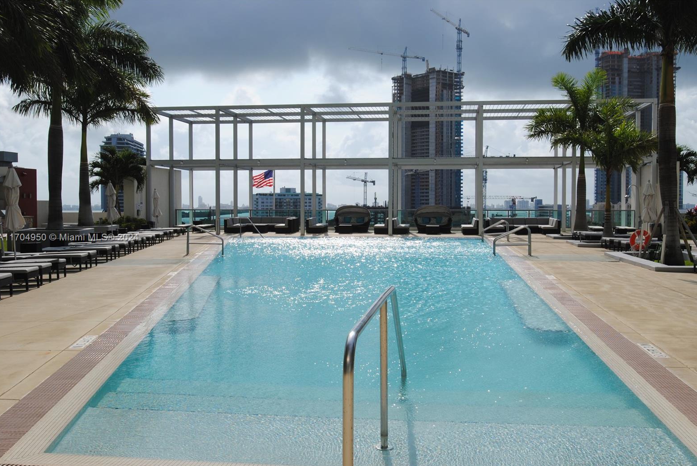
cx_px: 354
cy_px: 238
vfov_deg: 36.0
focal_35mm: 37
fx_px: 717
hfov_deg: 51.8
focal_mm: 24
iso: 100
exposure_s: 1/320
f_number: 9
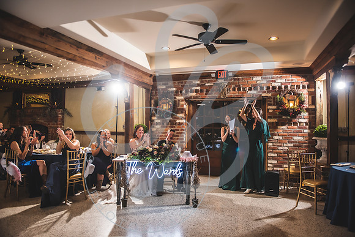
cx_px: 178
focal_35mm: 24
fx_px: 237
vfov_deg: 53.2
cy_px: 118
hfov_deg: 73.7
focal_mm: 24
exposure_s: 1/100
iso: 800
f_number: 2.8
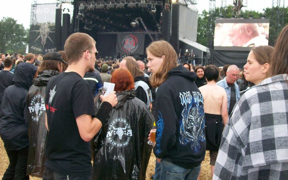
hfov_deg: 41.8
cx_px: 144
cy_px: 78
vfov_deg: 26.8
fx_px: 377
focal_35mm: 48
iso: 80
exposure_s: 1/73.1
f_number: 3
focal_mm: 7.6
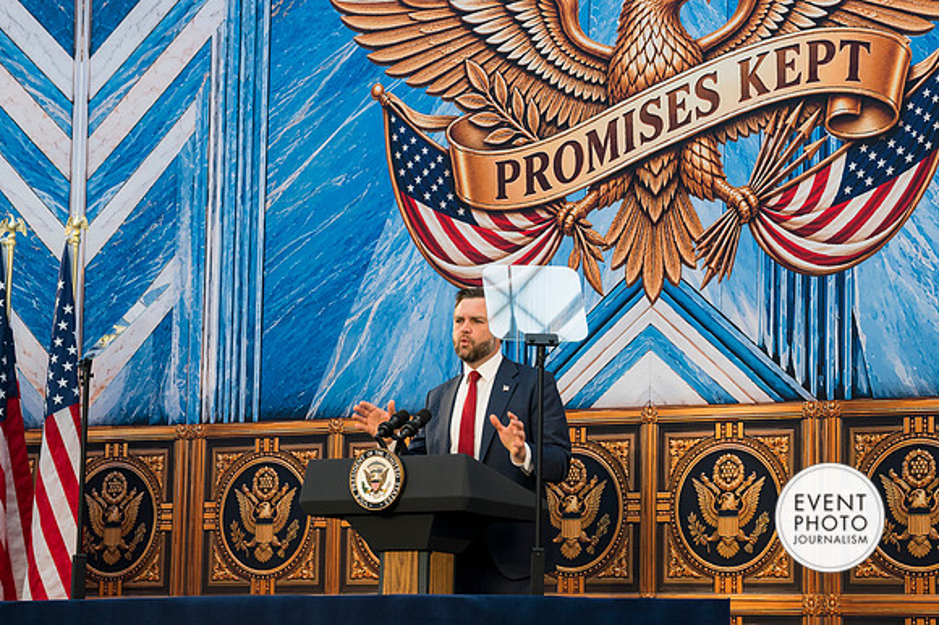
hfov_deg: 17.4
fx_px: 3076
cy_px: 312
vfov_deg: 11.6
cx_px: 470
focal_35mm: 118
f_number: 4
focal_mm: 79
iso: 360
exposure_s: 1/160
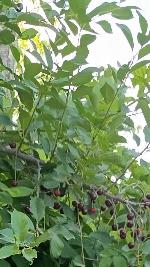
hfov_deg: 10.5
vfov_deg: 14.6
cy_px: 567
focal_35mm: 115
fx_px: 813
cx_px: 26
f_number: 1.65
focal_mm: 6.14
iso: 200
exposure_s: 1/100
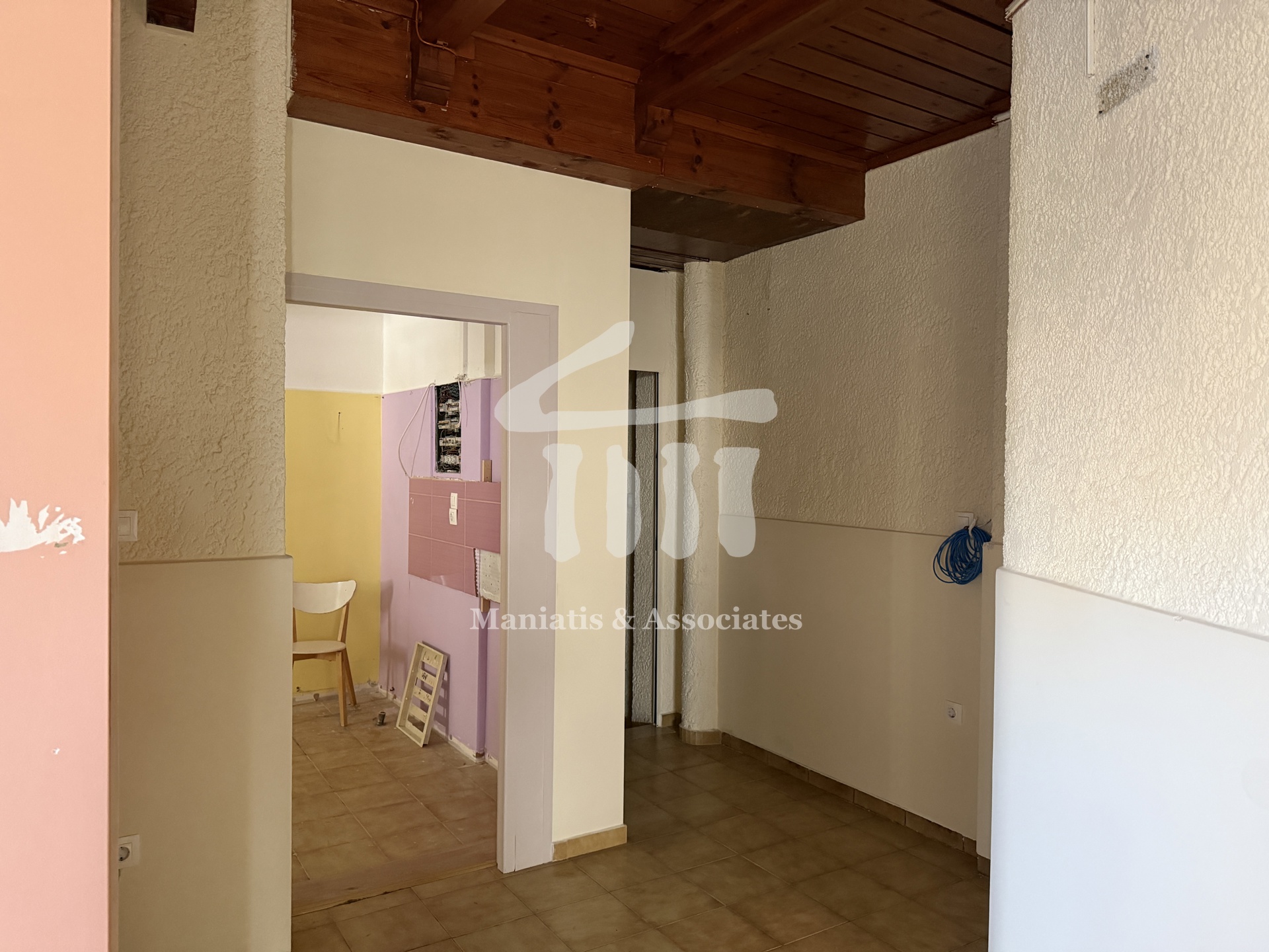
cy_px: 476
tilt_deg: +0.7
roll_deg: -0.5
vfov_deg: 56.8
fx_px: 880
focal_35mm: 24
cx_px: 634
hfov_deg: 71.6
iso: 800
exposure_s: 1/60
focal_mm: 6.76
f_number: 1.78
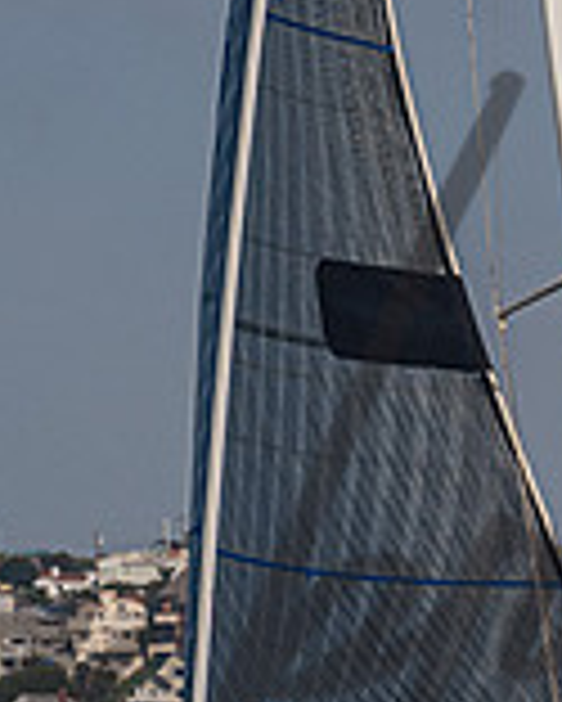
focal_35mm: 704
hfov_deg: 2.2
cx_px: 631
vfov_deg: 2.7
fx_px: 14623
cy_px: 476
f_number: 6.3
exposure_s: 1/2000
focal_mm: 165
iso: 400
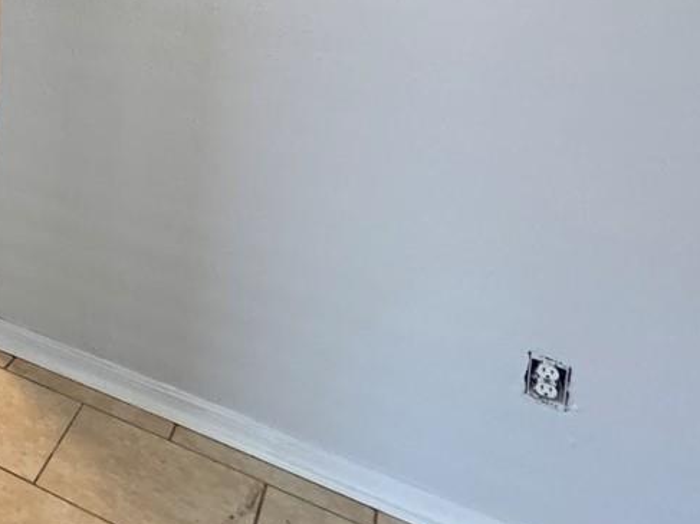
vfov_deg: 26.6
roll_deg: -2.1
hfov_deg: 27.1
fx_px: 930
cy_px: -158
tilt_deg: -3.6
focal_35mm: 46
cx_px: -377
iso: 250
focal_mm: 2.22
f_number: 2.2
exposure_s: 1/60
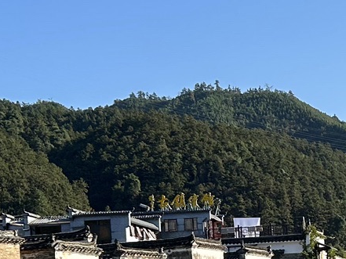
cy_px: 280
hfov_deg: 15.5
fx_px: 1180
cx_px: 504
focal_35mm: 118
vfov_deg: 12.4
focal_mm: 5.7
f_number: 1.5
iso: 50
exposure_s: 1/3571
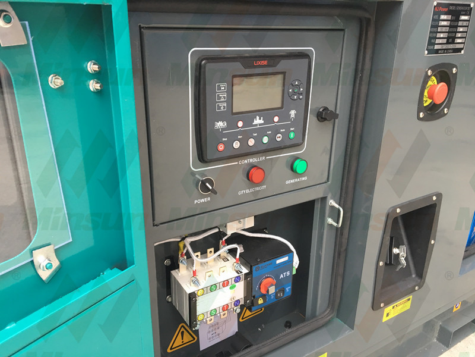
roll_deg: -2.5
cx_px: 238
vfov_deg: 48.2
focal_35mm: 29
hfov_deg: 61.7
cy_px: 178
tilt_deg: -20.9
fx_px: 398
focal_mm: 4.15
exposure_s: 1/33
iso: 80
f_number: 2.2
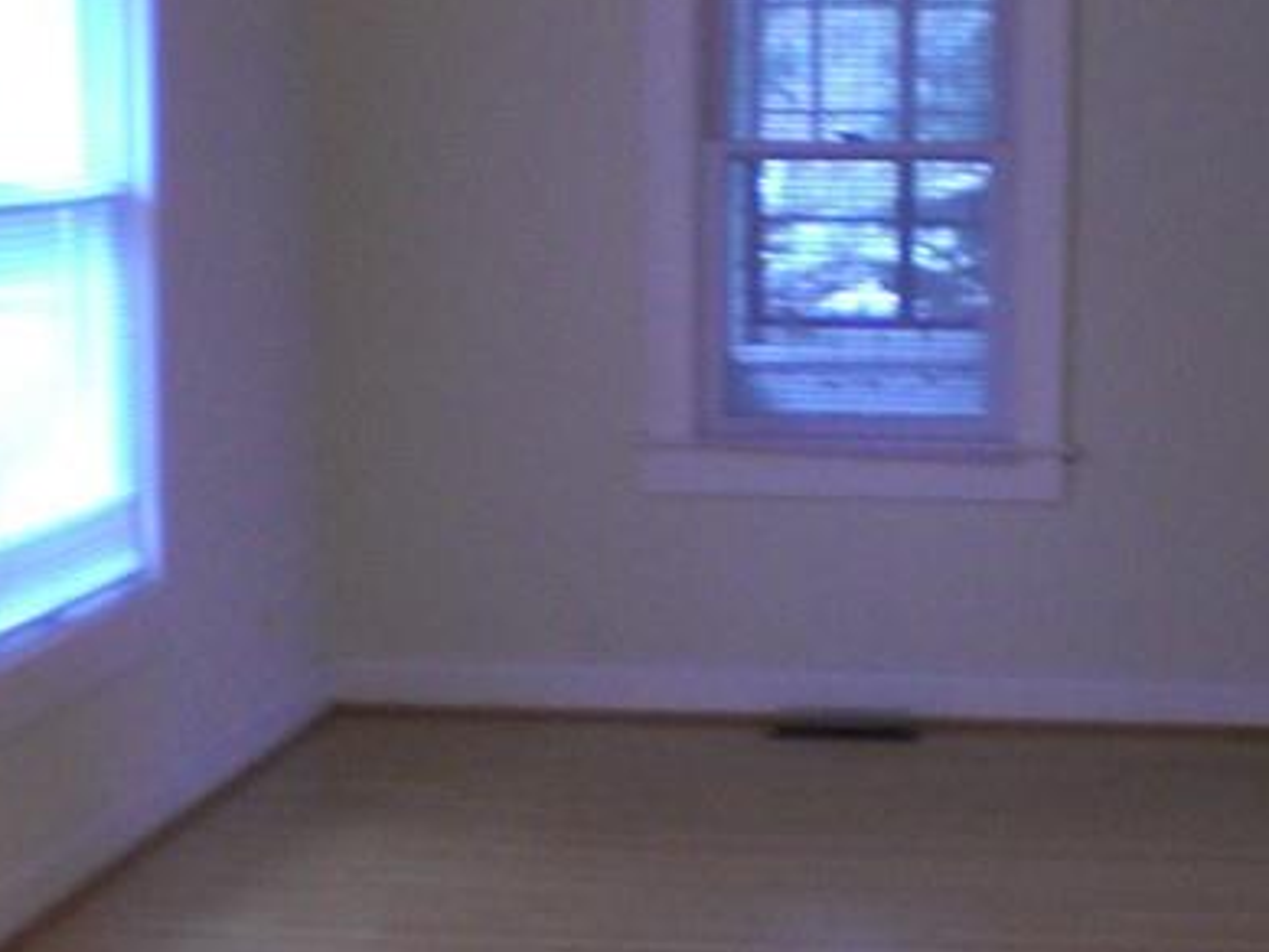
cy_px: 704
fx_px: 3667
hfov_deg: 19.6
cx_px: 701
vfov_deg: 14.7
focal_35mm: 100
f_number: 3.1
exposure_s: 1/10
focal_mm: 6.3
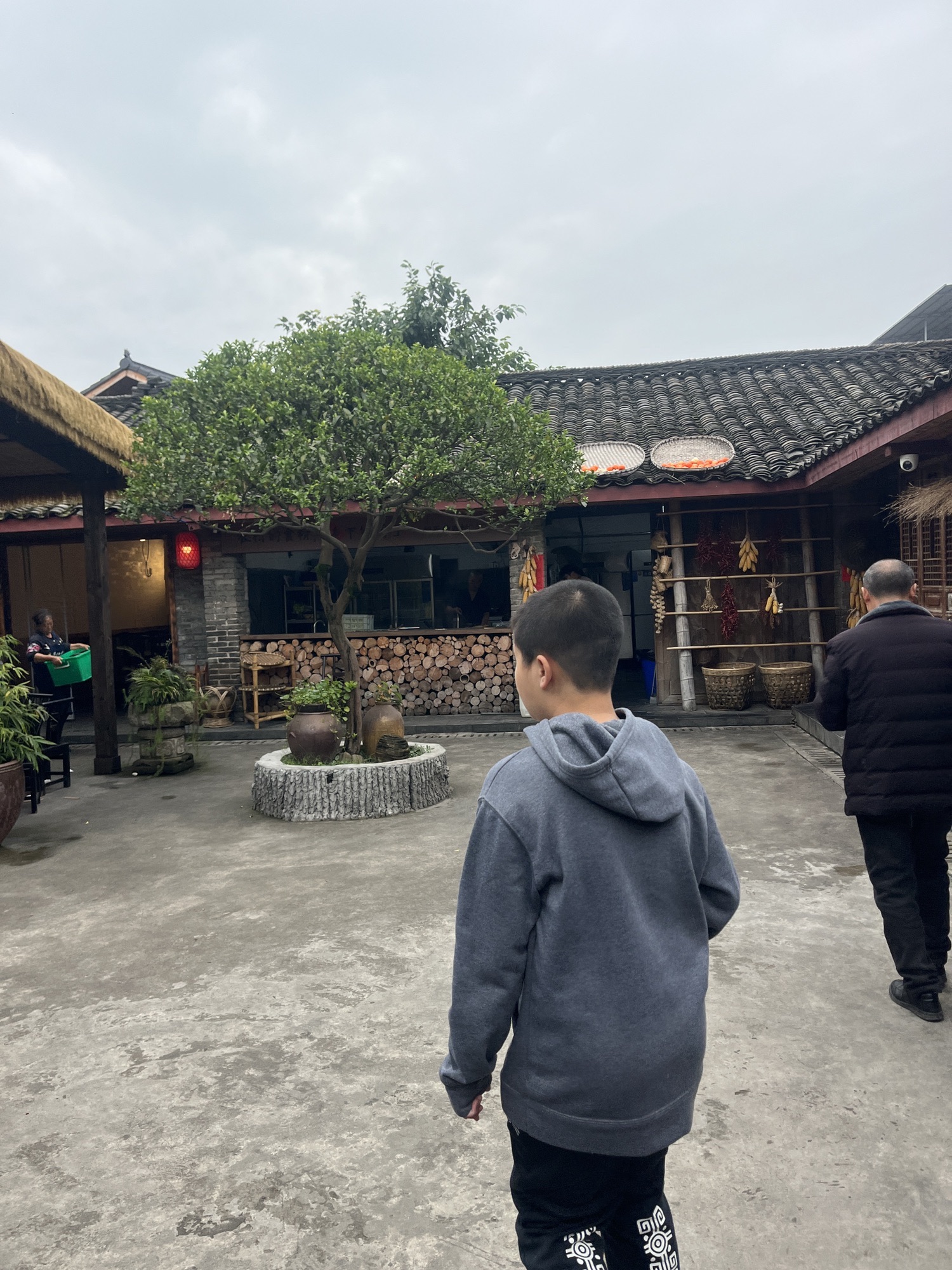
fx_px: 953
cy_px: 635
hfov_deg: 53.1
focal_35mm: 26
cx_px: 476
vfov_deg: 67.3
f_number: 1.6
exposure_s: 1/1441
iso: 50
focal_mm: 5.1
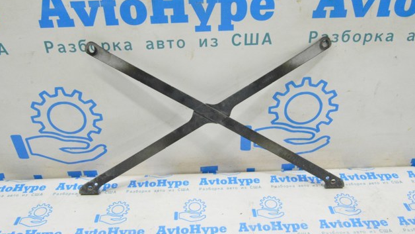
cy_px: 102
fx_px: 352
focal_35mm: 32
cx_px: 207
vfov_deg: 36.6
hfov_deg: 61.0
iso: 6400
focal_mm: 20
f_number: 20
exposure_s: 1/15
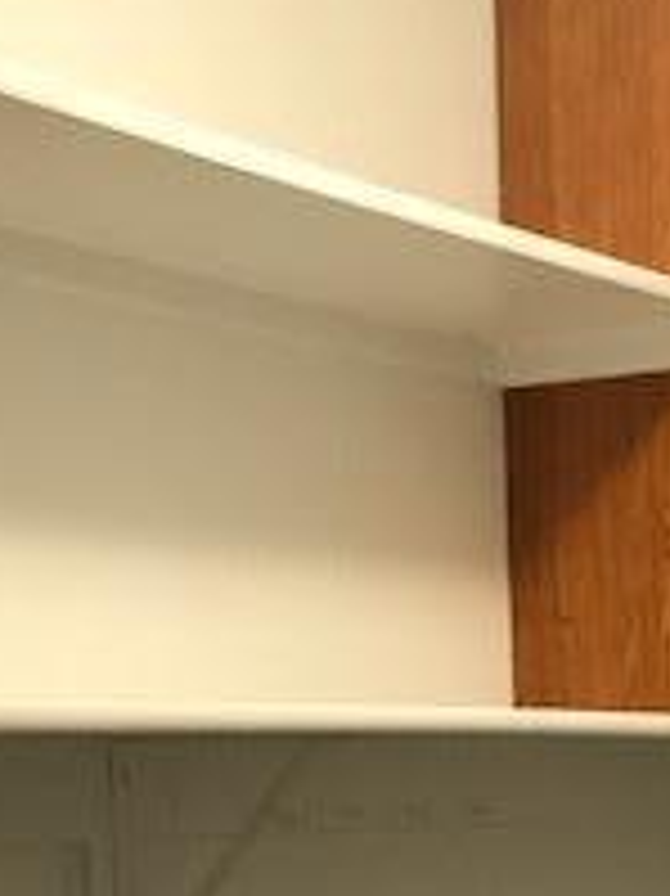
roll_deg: +0.3
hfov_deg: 15.9
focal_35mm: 90
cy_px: 1121
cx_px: 760
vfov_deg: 20.2
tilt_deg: -9.1
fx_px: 2325
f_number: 1.8
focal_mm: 3.99
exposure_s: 1/17
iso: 40
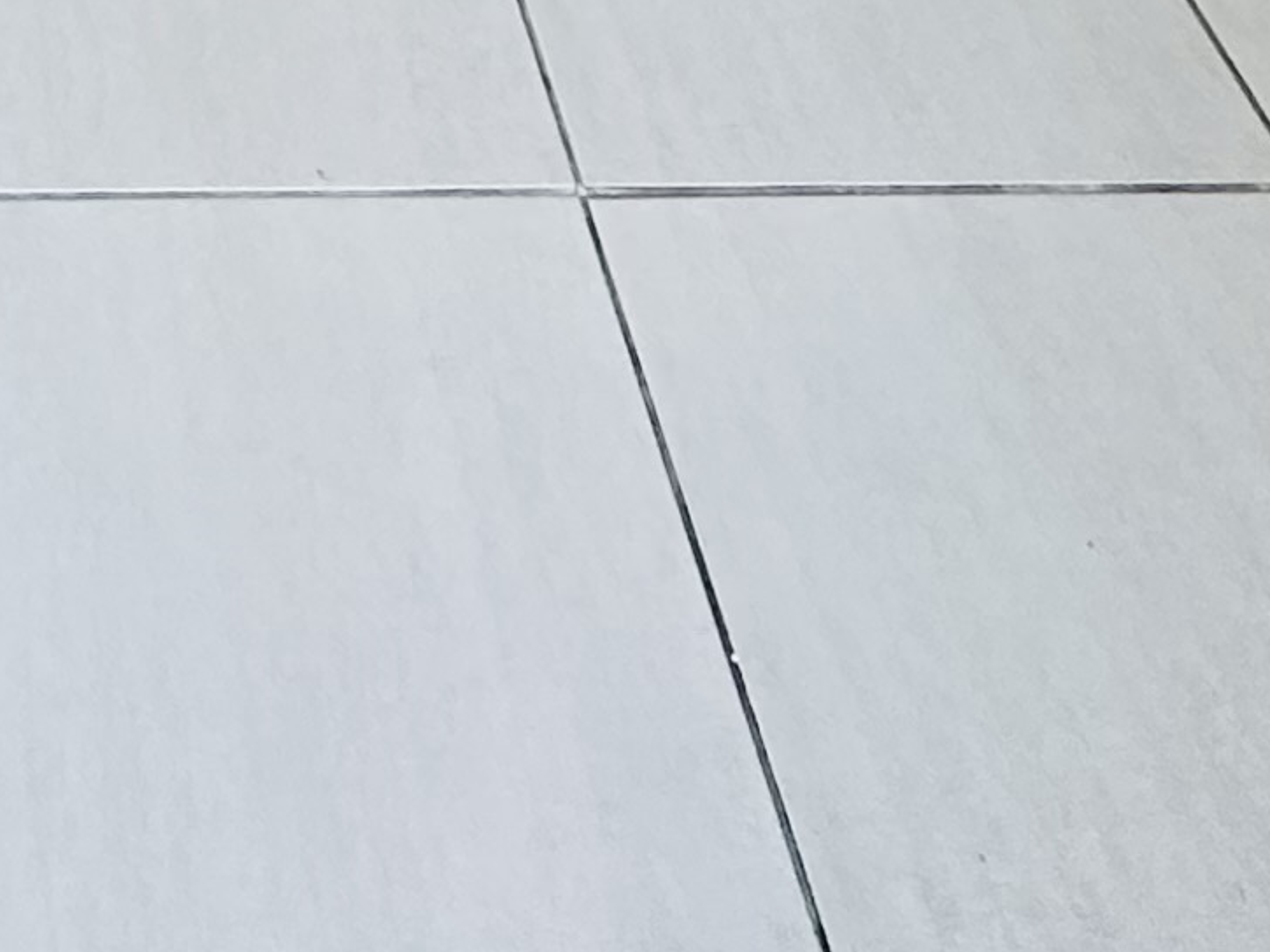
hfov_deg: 23.4
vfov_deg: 13.0
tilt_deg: -13.6
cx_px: -149
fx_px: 2862
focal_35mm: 78
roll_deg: -0.8
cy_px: -1488
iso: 320
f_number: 2.2
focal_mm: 2.22
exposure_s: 1/71
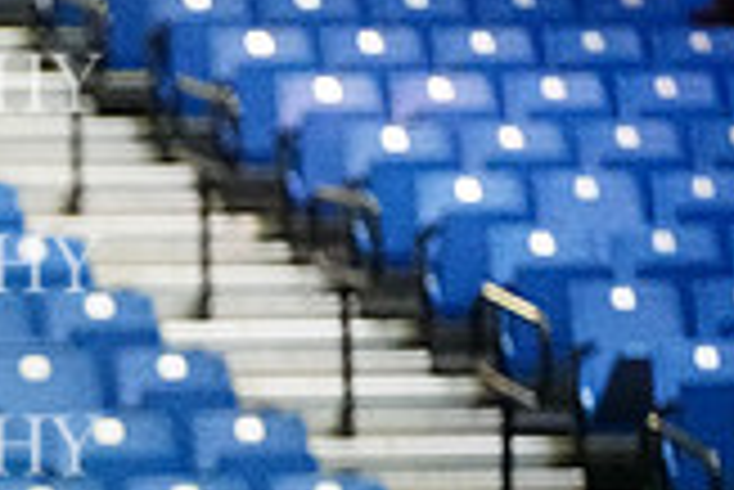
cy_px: 717
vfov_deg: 3.2
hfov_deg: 4.8
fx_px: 8652
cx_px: -549
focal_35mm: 424
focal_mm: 119
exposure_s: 1/1600
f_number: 2.8
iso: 25600
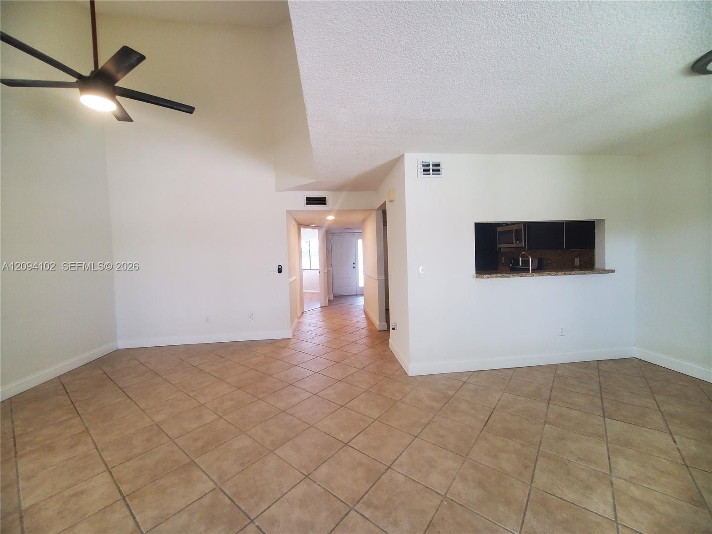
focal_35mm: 13
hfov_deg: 106.2
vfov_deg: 89.9
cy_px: 267
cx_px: 356
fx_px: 267
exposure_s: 1/60
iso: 160
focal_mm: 1.8
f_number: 2.2
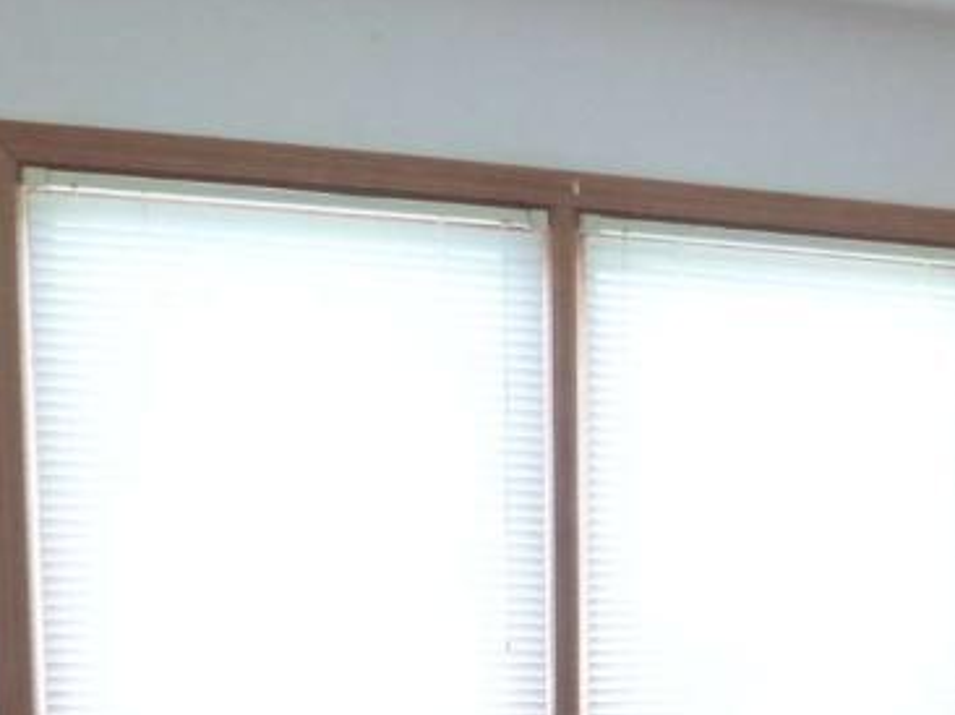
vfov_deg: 16.8
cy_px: 960
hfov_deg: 22.9
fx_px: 2261
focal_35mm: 82
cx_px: 955
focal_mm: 4.5
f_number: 2.8
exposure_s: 1/60
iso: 400
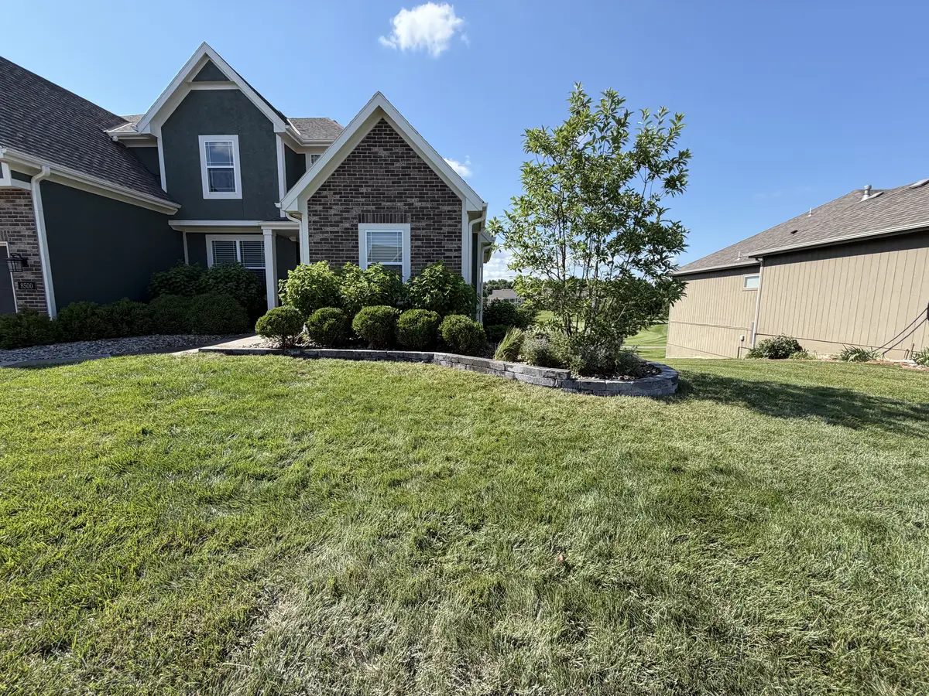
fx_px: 376
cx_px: 464
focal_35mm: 14
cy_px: 348
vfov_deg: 85.7
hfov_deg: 102.1
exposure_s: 1/770
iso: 40
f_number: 2.2
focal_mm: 2.22
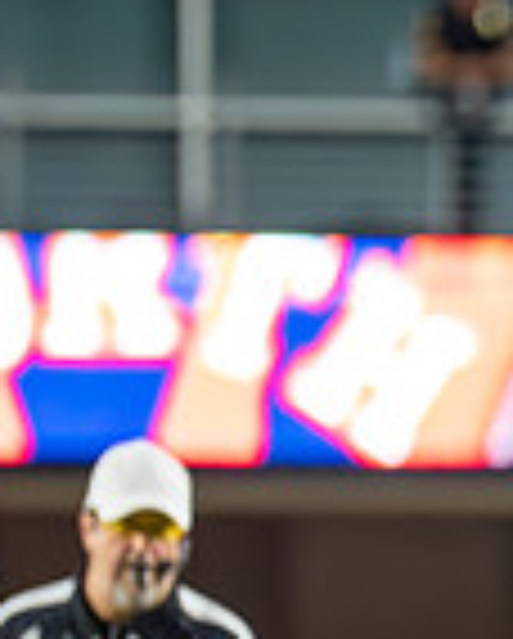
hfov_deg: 1.3
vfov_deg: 1.6
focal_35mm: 1235
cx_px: 973
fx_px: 23388
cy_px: 701
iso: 3200
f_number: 2.8
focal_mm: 200
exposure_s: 1/1250
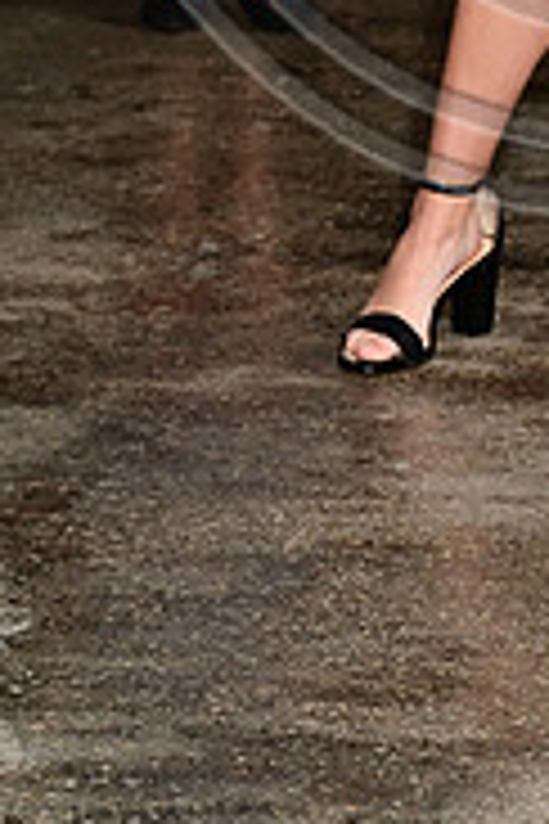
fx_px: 5650
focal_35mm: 247
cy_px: -369
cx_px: 639
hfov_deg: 5.5
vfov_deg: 8.2
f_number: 6.3
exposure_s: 1/160
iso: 1000
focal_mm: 78
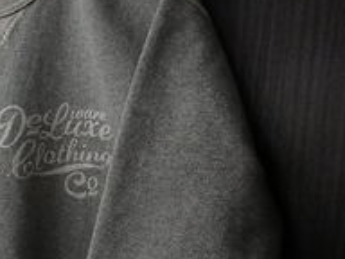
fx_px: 508
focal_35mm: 51
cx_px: 54
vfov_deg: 28.6
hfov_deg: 35.9
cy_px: 139
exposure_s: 1/50
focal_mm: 5
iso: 500
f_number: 3.5
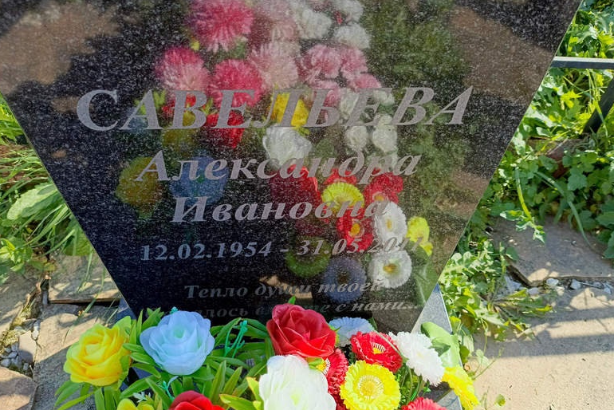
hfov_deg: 67.4
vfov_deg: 48.0
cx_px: 309
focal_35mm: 27
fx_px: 461
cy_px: 212
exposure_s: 1/431
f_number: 1.69
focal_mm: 4.76
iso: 112
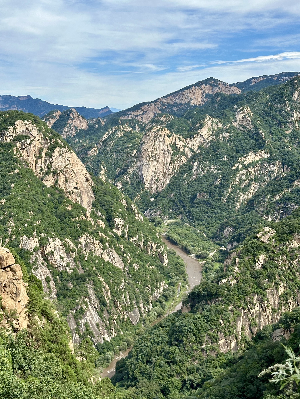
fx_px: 555
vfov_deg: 39.7
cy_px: 200
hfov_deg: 30.3
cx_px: 150
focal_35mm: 48
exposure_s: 1/2667
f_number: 1.78
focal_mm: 6.86
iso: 64
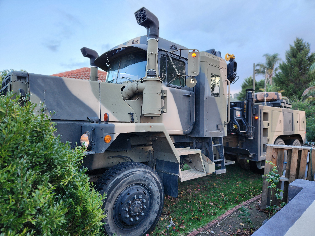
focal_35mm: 23
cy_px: 118
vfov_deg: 58.9
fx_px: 209
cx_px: 158
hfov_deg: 73.9
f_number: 1.8
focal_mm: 5.4
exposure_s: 1/100
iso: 64
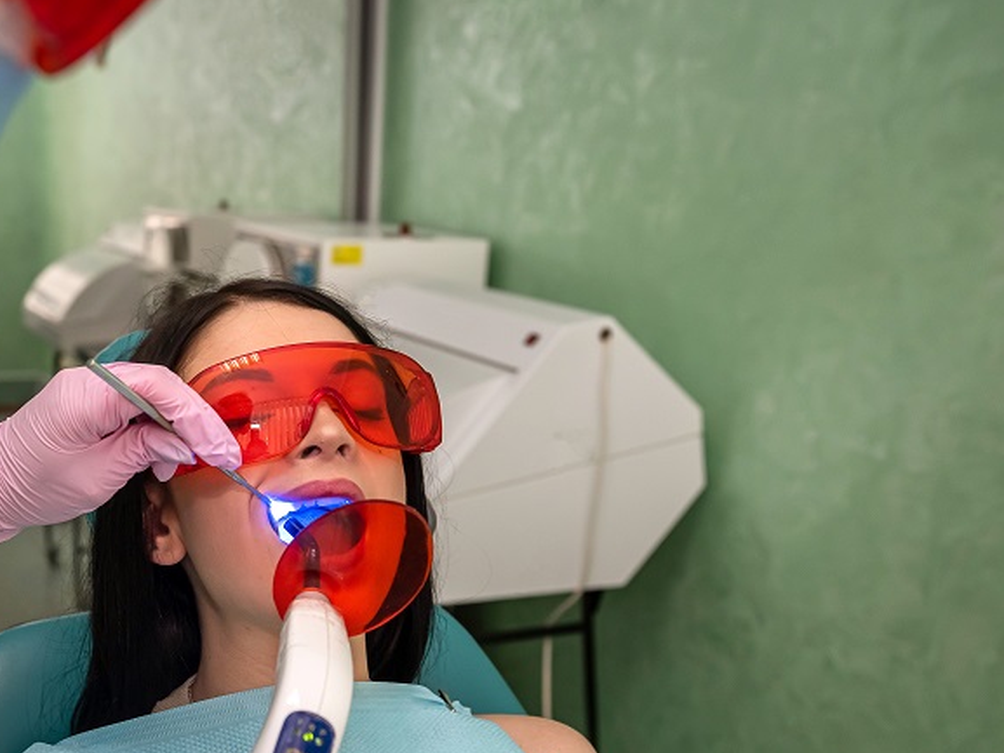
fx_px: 1363
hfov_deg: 39.2
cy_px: 455
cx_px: 237
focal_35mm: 47
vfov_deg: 30.8
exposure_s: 1/200
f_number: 4
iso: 500
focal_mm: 30
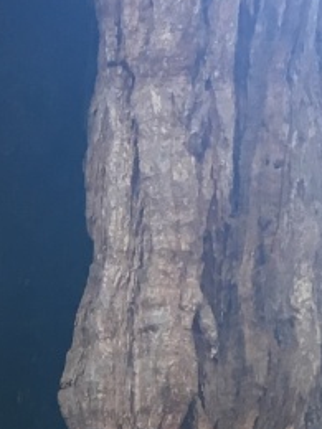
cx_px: -248
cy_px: 656
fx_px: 1885
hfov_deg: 9.3
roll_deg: +1.0
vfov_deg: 12.3
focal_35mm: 152
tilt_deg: +3.1
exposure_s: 1/30
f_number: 2.2
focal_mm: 4.15
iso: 64
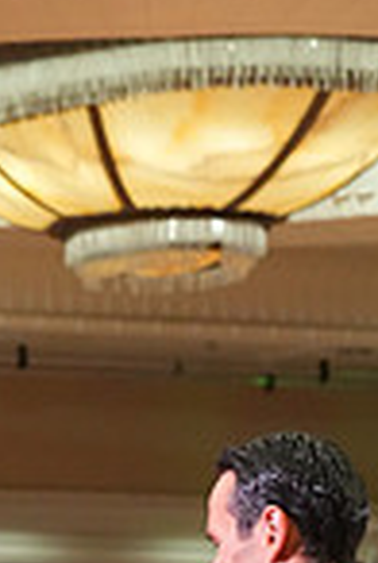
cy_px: 995
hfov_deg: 3.7
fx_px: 5784
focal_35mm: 369
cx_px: 48
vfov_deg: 5.5
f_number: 5.6
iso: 4000
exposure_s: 1/200
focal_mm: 93
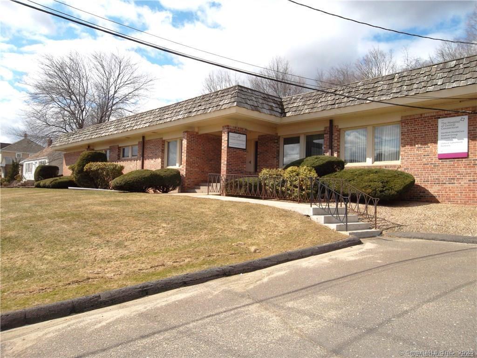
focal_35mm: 27
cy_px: 179
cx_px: 238
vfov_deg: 51.4
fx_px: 372
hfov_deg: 65.3
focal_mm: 4.9
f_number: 3.5
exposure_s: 1/850
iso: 80
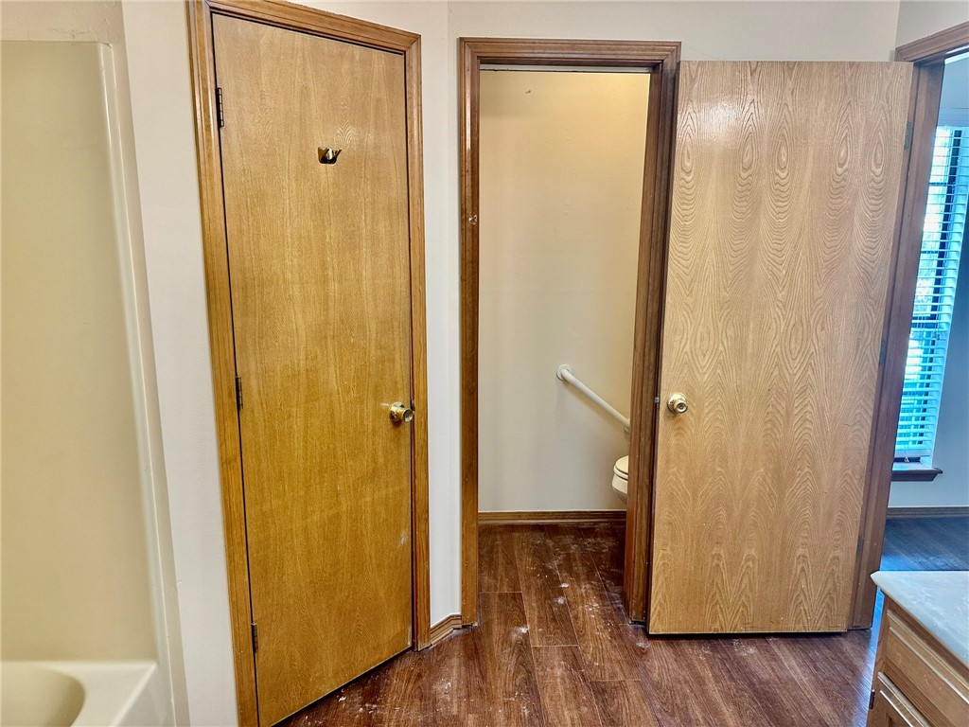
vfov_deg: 56.8
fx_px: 672
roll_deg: -0.7
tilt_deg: -11.0
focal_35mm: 24
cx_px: 484
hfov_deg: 71.6
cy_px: 364
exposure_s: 1/60
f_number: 1.78
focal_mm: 6.86
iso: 160
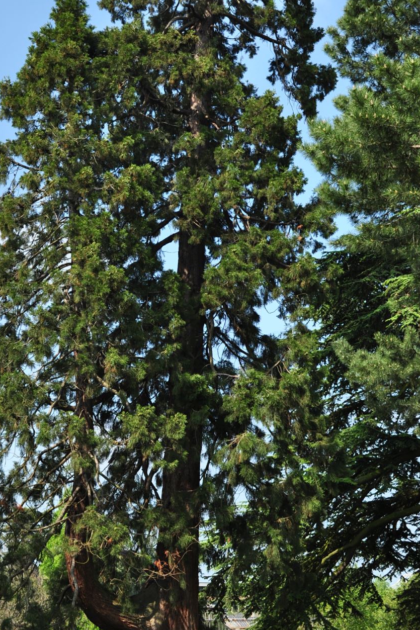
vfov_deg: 32.8
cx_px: 159
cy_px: 266
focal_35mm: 61
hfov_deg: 22.2
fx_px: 1068
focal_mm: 24
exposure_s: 1/400
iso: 200
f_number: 8
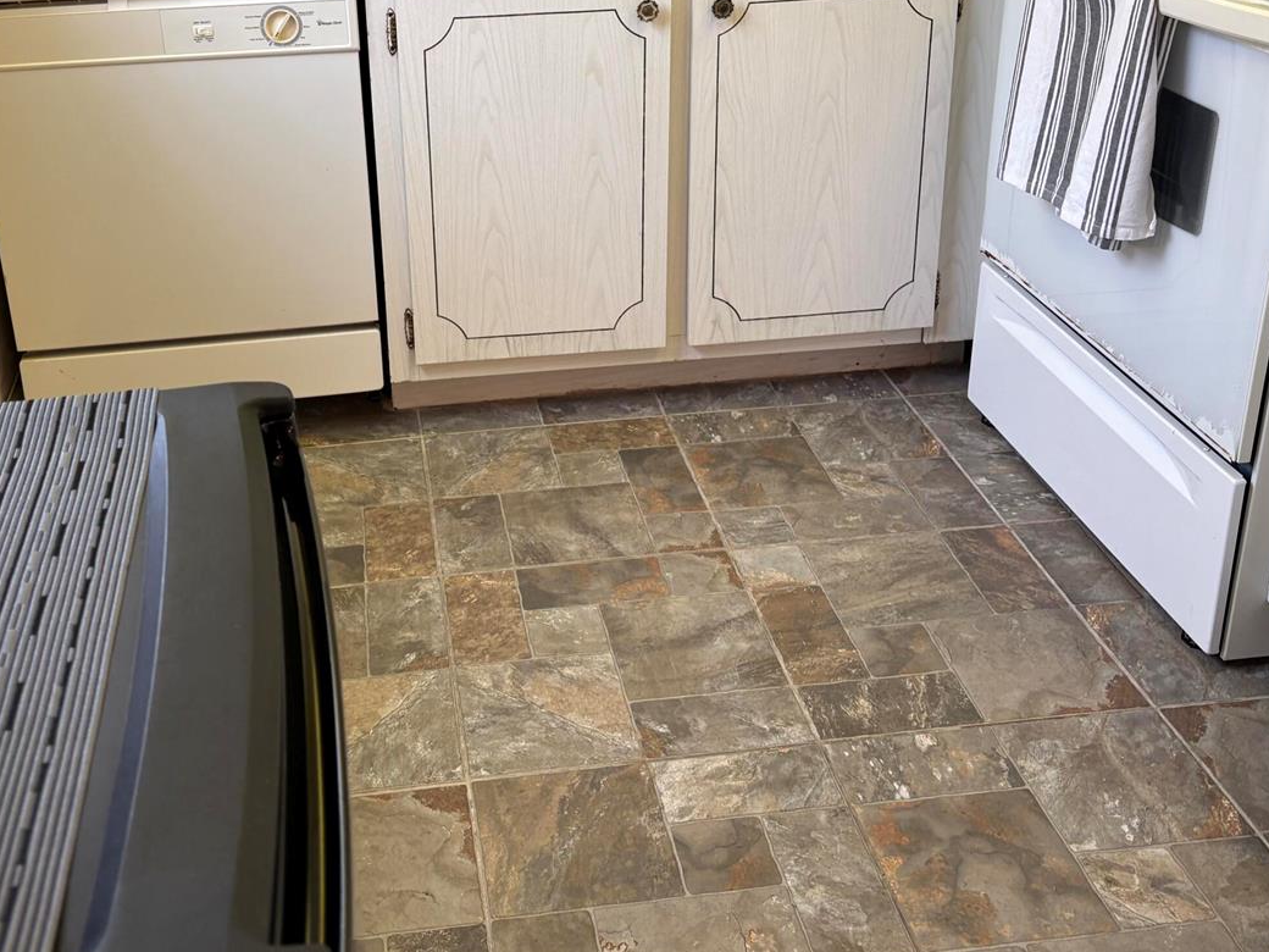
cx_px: 500
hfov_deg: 46.5
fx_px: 1466
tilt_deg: -20.7
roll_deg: +2.8
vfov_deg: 35.2
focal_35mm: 40
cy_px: 249
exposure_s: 1/60
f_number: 1.6
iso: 64
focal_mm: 5.96
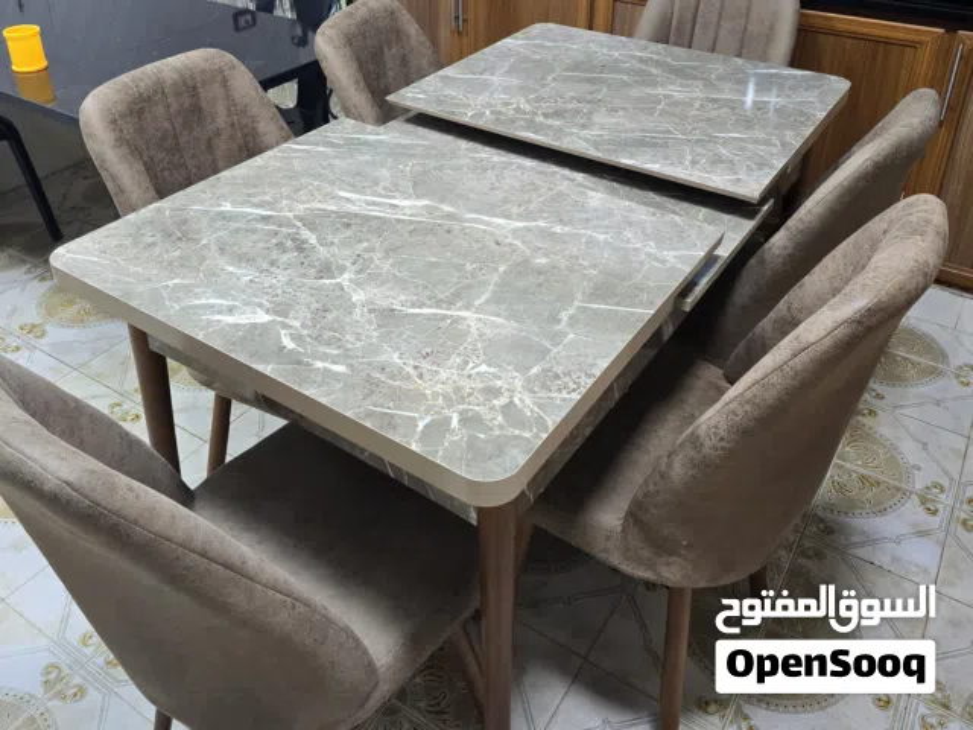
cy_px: 365
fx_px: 646
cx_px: 486
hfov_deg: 73.9
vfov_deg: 58.9
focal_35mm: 23
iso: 200
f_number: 1.7
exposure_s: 1/101
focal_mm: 6.3
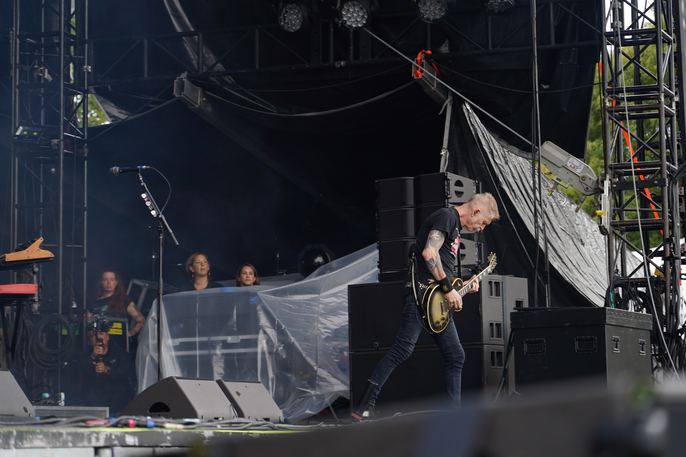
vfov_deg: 12.9
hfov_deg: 19.3
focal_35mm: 106
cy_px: 227
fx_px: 2020
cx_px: 343
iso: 100
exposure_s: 1/125
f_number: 4
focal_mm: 105
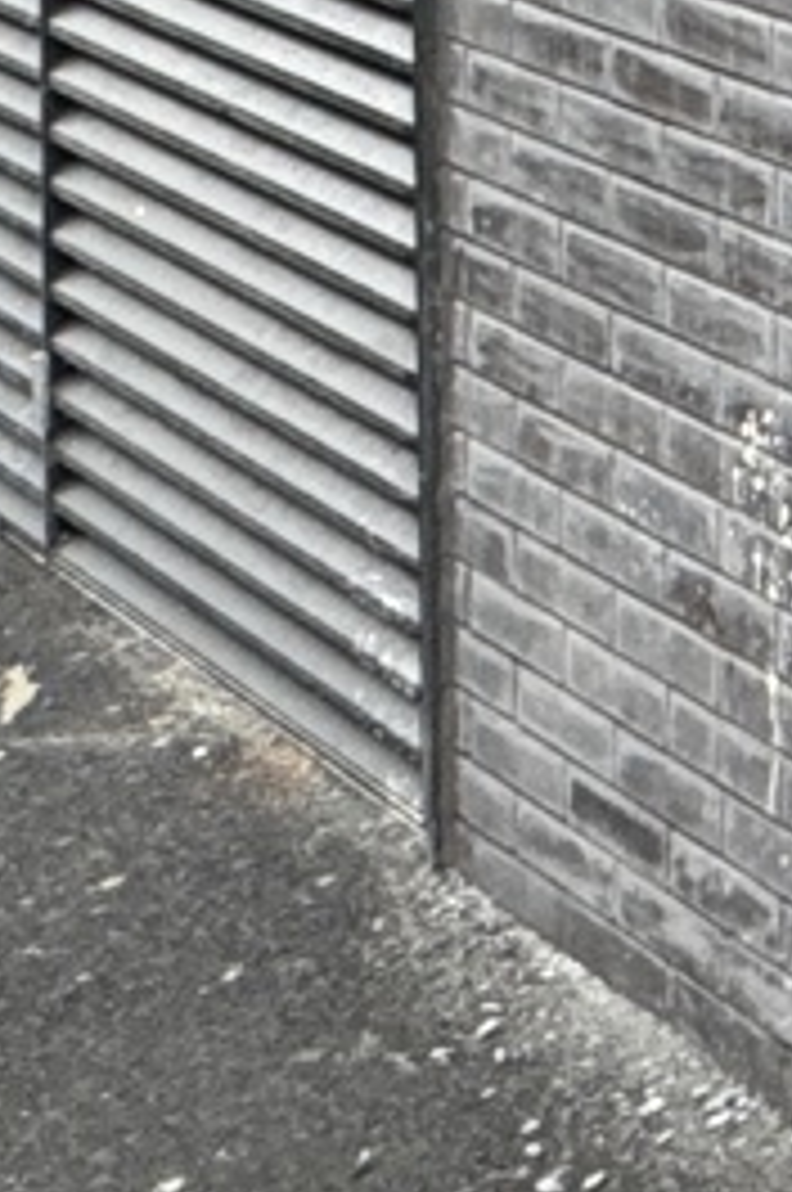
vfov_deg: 17.1
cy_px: -918
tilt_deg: -0.7
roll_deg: +0.6
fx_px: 3275
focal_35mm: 99
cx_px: 2106
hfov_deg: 10.9
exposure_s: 1/99
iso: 200
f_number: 2.2
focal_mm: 2.22
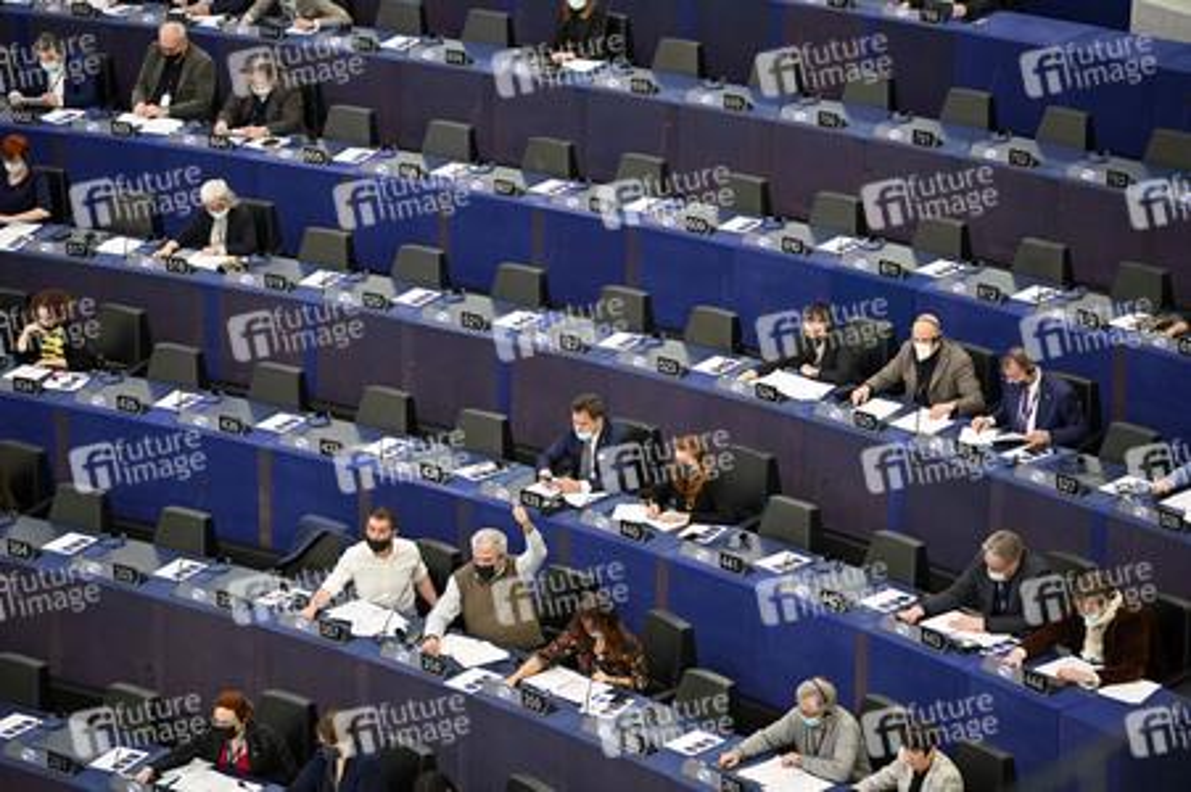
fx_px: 4463
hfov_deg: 15.2
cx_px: 596
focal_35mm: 135
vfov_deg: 10.1
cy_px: 396
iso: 1250
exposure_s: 1/400
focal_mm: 135
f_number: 2.8
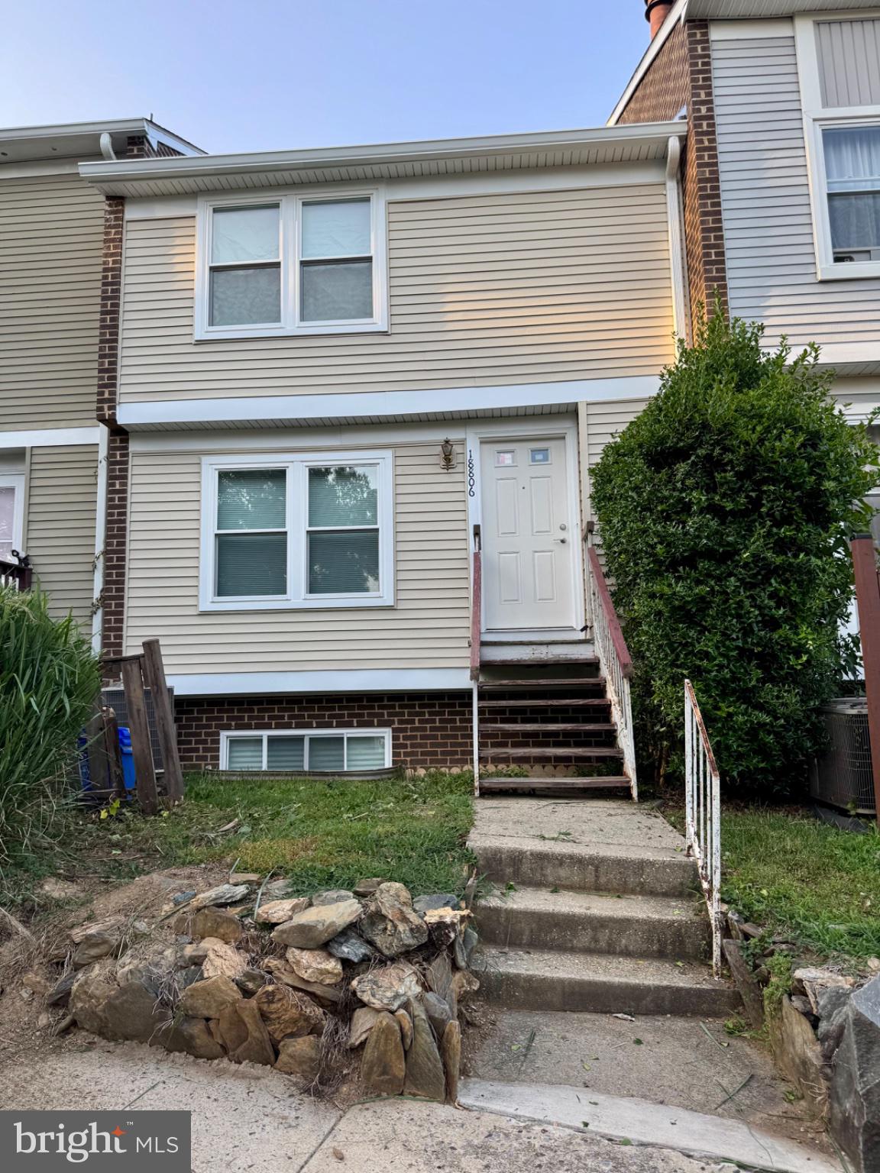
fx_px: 813
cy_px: 586
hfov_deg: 56.8
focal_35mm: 24
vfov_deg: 71.6
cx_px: 440
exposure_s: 1/707
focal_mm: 6.76
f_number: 1.78
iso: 80
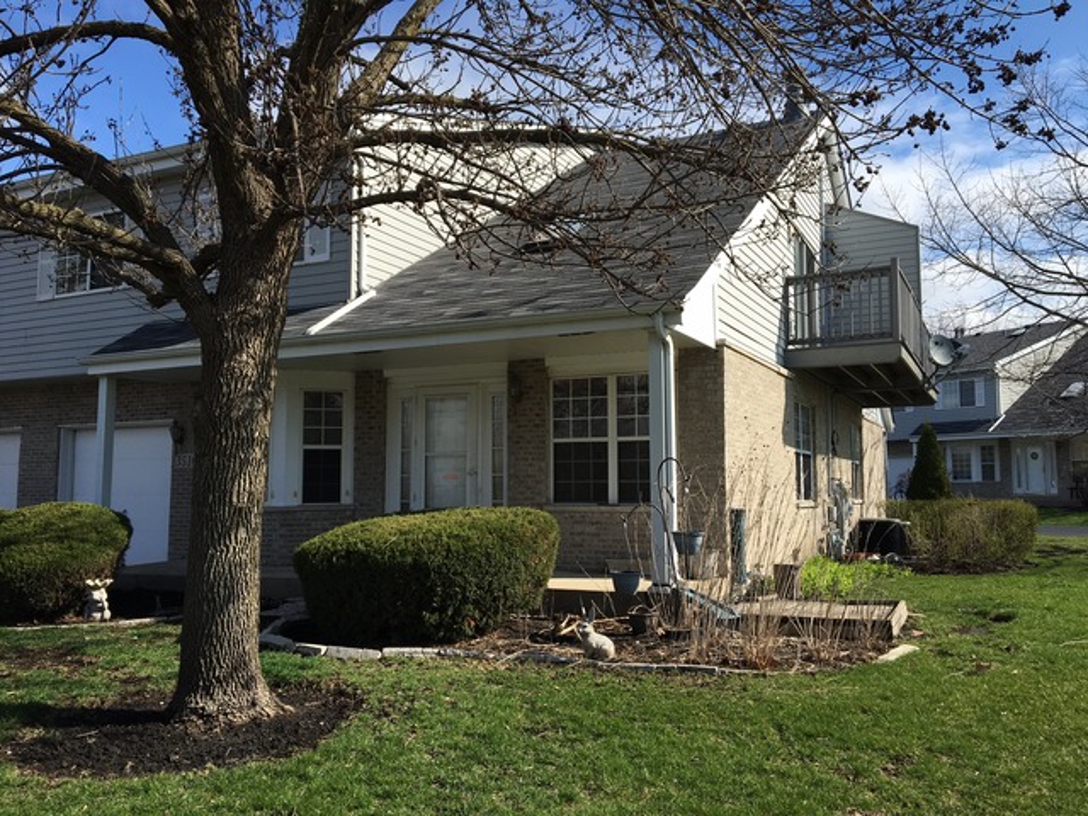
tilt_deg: +6.9
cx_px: 544
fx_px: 911
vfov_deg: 48.2
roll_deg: -0.5
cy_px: 408
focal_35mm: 29
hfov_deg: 61.7
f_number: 2.2
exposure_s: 1/1479
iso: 25
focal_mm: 4.15
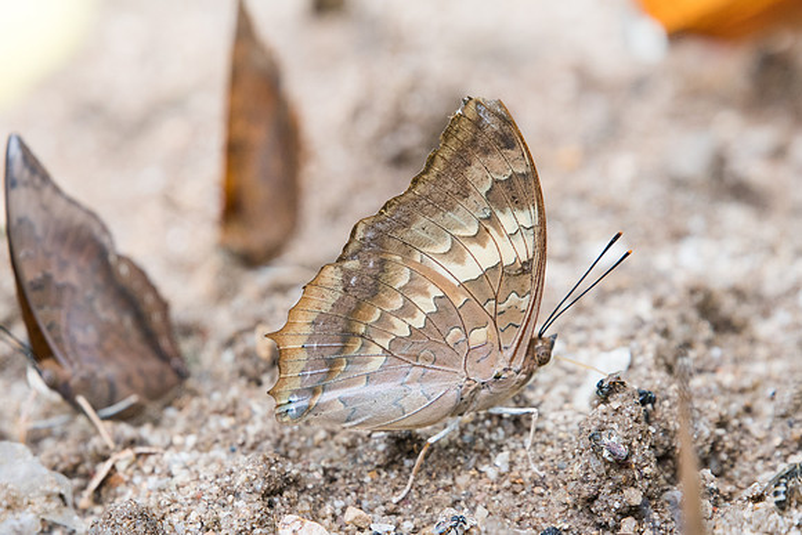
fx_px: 13369
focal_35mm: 600
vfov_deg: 2.3
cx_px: 401
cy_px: 268
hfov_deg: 3.4
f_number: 7.1
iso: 800
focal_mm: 400
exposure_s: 1/250
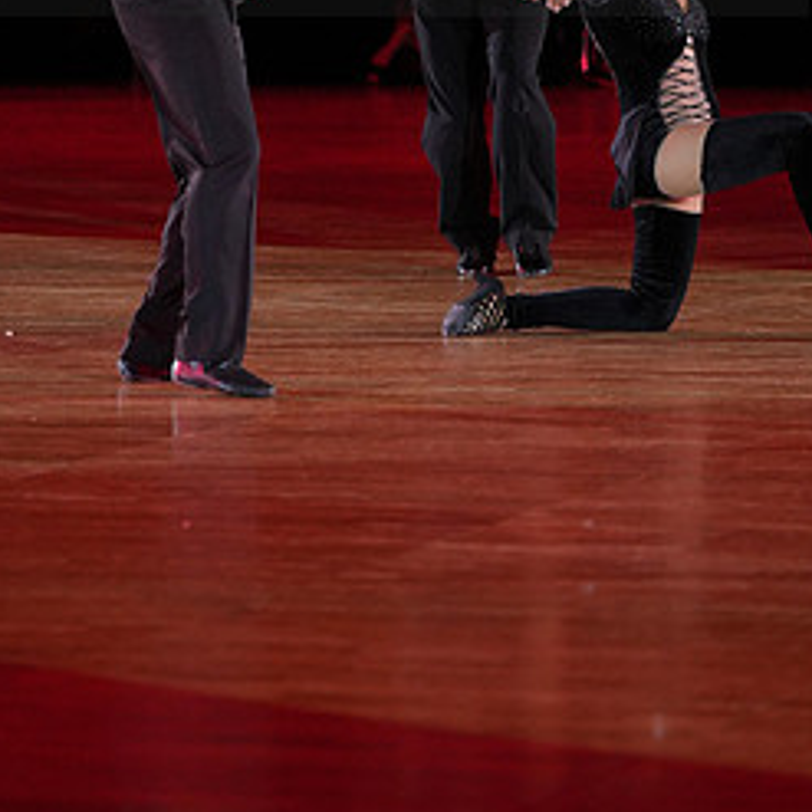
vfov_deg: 6.0
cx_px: 357
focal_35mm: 290
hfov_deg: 6.0
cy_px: -92
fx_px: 7696
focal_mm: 145
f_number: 2.8
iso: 1250
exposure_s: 1/1000
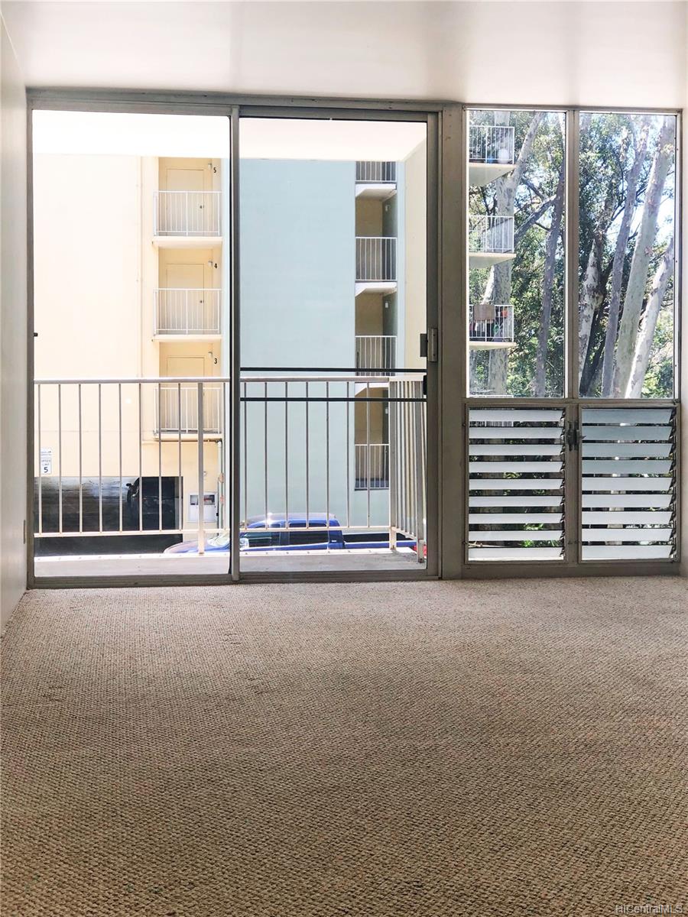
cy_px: 458
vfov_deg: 33.8
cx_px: 344
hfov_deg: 25.7
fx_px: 1511
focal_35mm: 57
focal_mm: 6.6
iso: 20
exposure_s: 1/126
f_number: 2.8
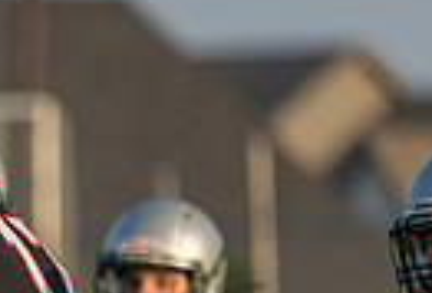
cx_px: -335
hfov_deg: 1.0
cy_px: 440
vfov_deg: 0.7
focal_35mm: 2086
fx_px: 25178
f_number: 5.6
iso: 320
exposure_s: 1/1250
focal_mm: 400
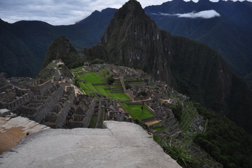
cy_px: 84
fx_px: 189
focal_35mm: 27
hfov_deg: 67.4
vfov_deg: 47.8
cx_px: 126
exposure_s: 1/160
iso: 400
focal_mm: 18
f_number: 3.5
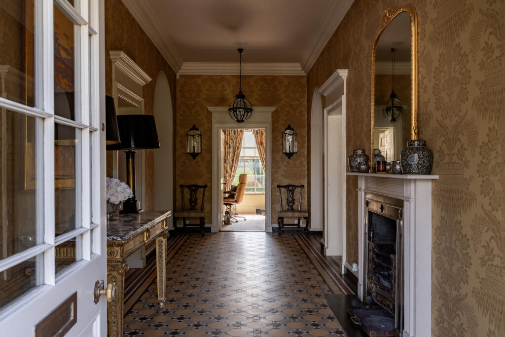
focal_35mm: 30
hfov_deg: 61.9
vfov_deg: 43.6
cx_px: 252
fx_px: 421
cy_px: 168
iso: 250
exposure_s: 1/40
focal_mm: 30
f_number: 10
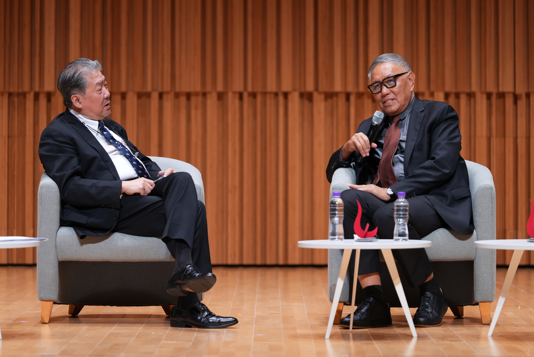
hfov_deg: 13.2
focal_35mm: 155
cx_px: 267
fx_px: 2301
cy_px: 178
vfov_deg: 8.9
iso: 800
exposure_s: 1/250
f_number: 2.8
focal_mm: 155
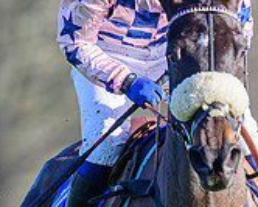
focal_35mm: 1789
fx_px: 13668
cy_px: 89
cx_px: 251
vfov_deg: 0.9
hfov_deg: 1.1
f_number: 5
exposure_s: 1/2000
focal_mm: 400
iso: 400
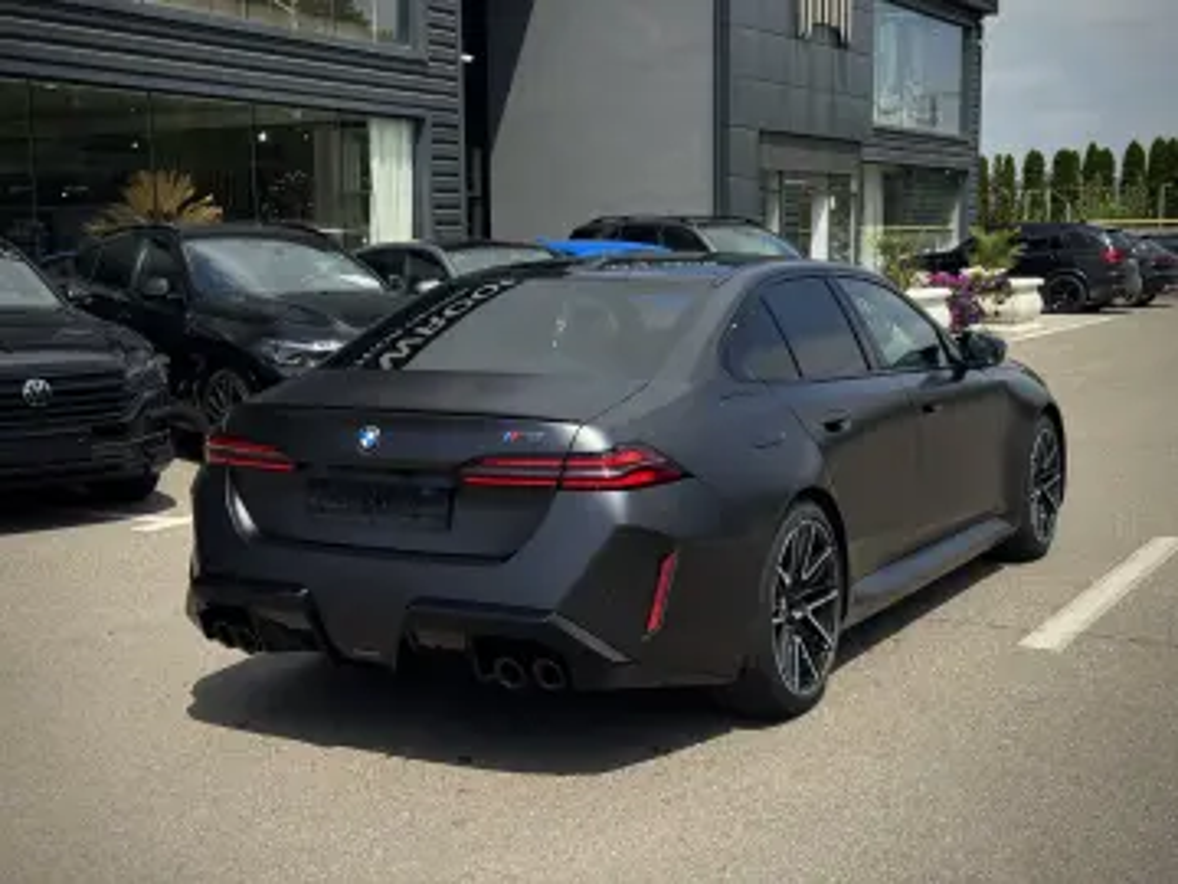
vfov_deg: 30.3
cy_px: 442
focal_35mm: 48
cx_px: 589
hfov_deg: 39.7
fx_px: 1633
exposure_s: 1/3425
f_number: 1.78
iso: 64
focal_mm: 6.76
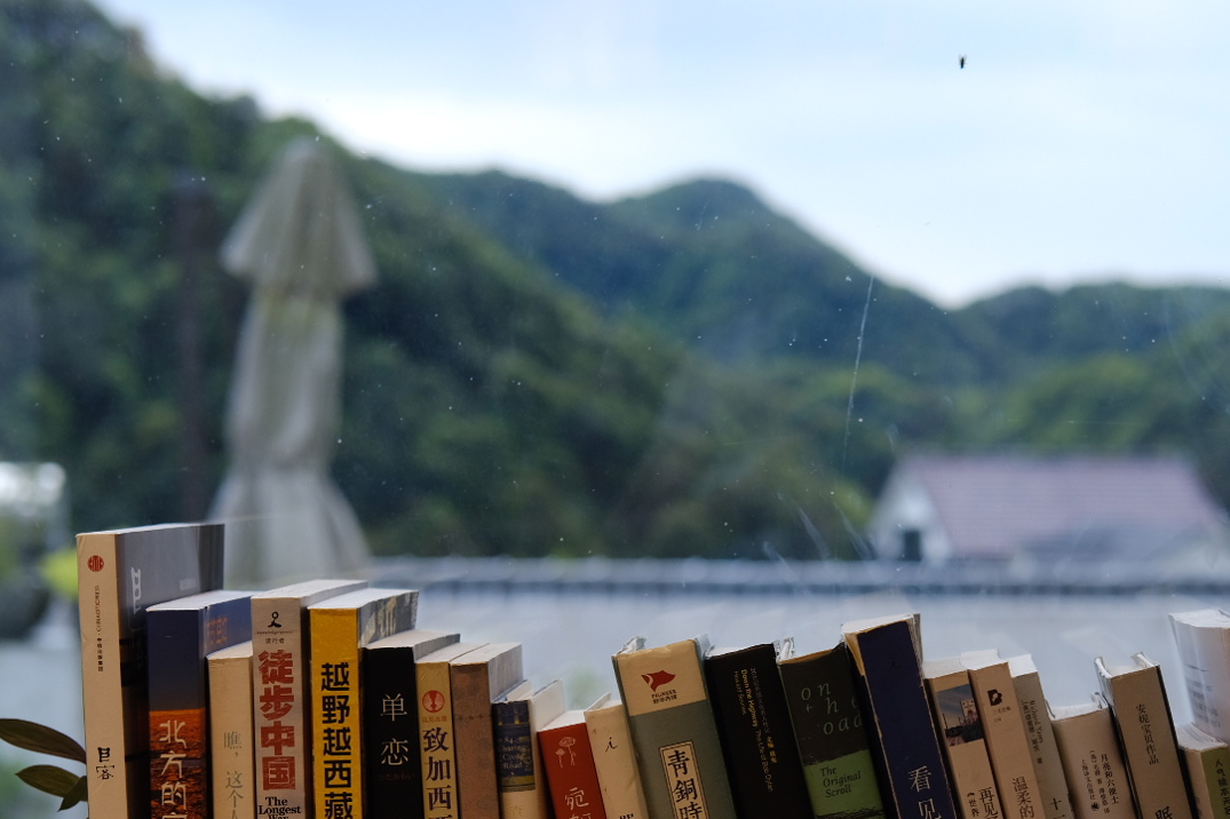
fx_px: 2971
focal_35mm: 87
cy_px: 657
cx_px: 779
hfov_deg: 23.3
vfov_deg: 15.6
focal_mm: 35
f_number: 3.2
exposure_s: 1/150
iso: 320
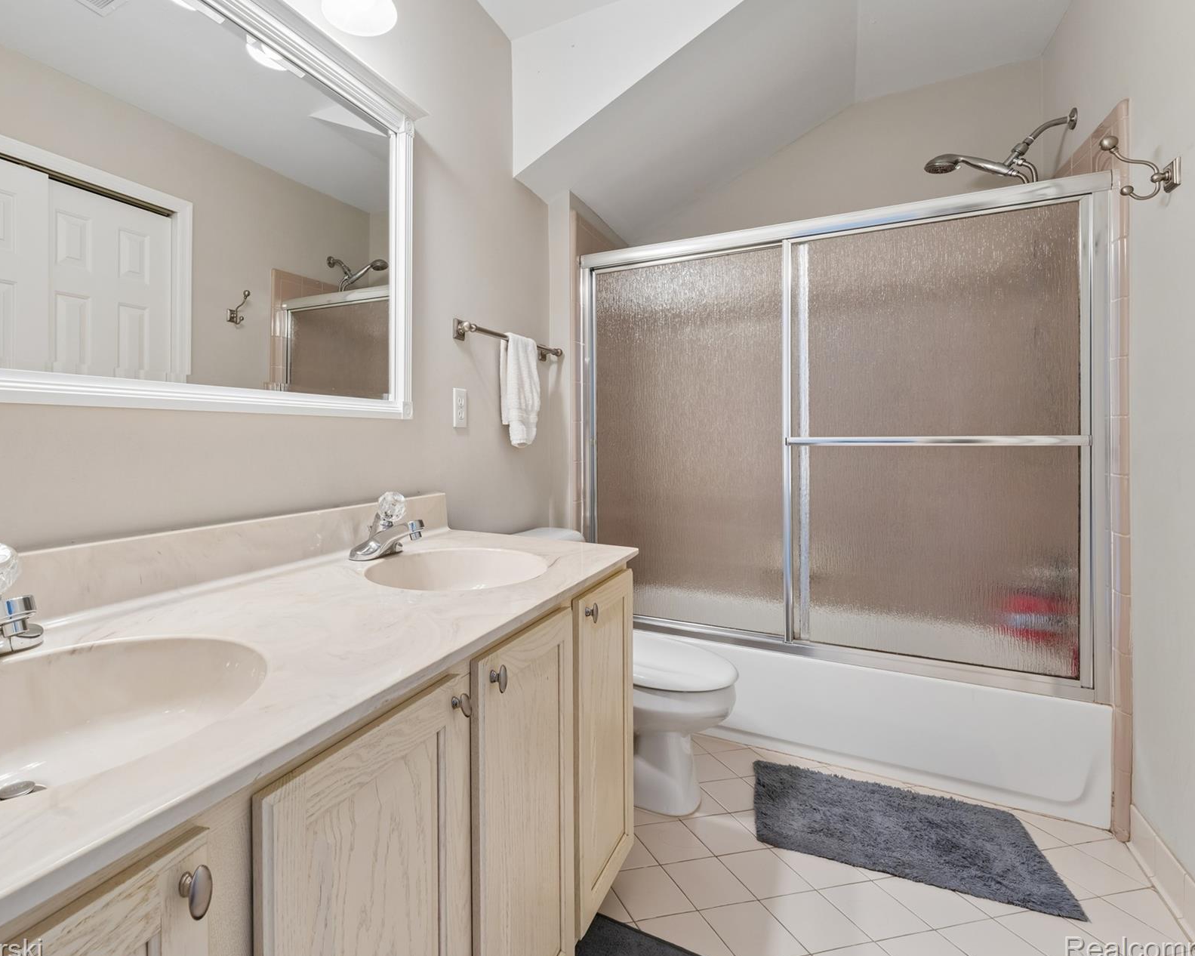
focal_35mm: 18
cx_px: 440
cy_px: 455
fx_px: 631
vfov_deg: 74.2
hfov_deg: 85.0
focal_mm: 14.7
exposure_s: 1/5
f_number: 13
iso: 400
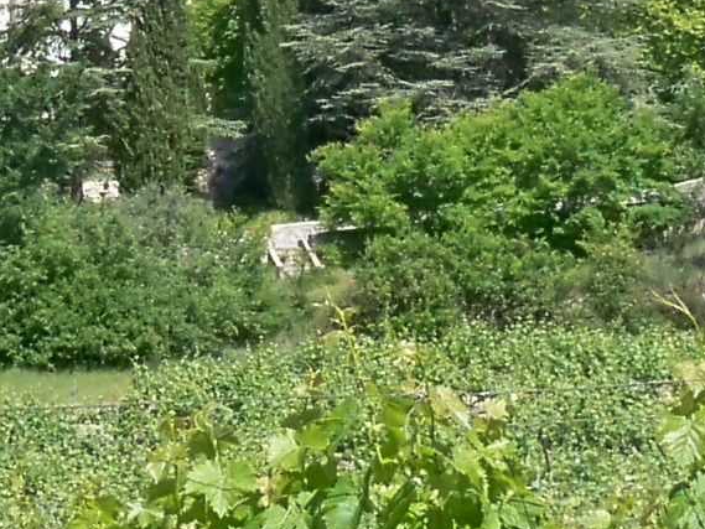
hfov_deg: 8.0
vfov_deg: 6.0
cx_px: 177
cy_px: 182
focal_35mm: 246
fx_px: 5011
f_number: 3.5
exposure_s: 1/640
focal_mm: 6.2
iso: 80
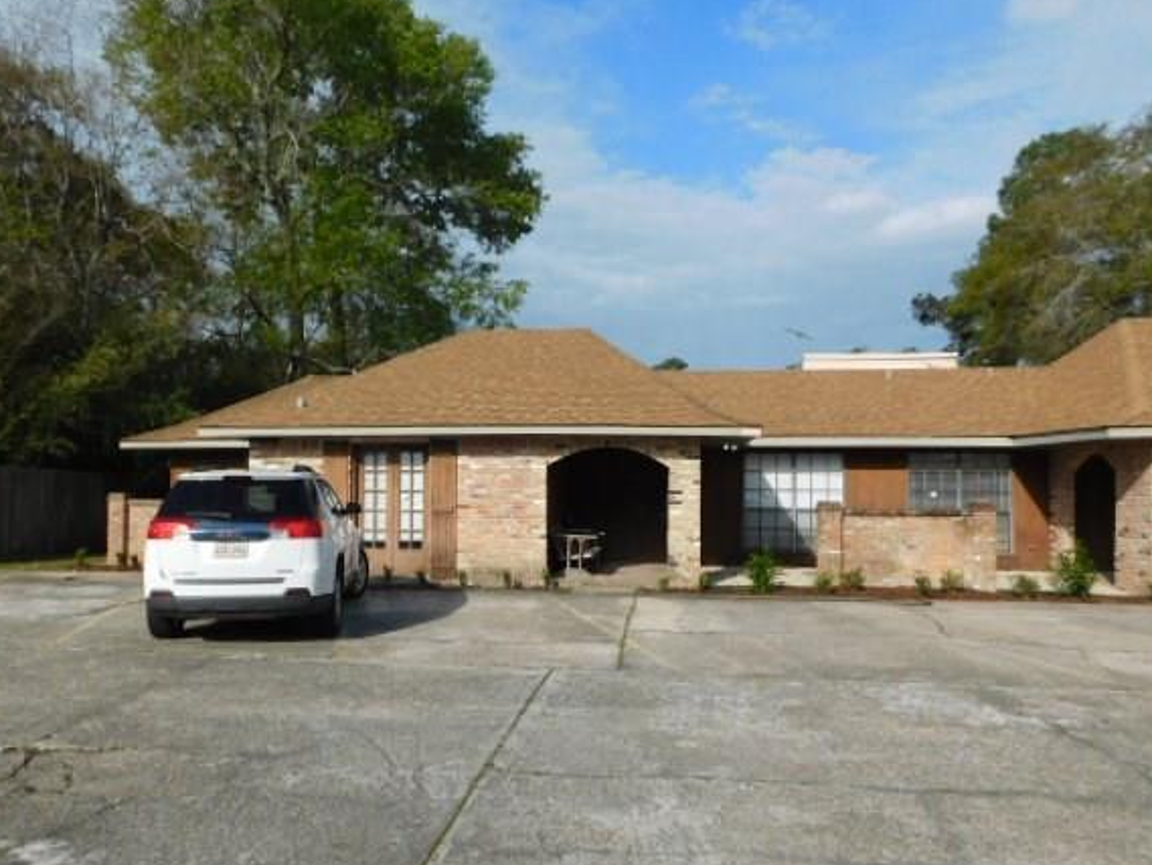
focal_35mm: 27
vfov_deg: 51.3
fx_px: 899
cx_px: 526
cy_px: 472
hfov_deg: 65.2
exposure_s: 1/640
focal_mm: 4.1
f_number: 6
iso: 125
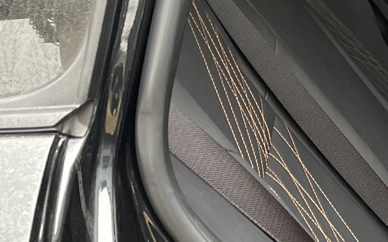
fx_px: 1163
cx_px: 563
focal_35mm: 110
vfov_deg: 11.9
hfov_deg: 17.3
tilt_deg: -21.4
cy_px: 123
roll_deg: +3.7
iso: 400
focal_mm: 5.1
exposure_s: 1/60
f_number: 1.6
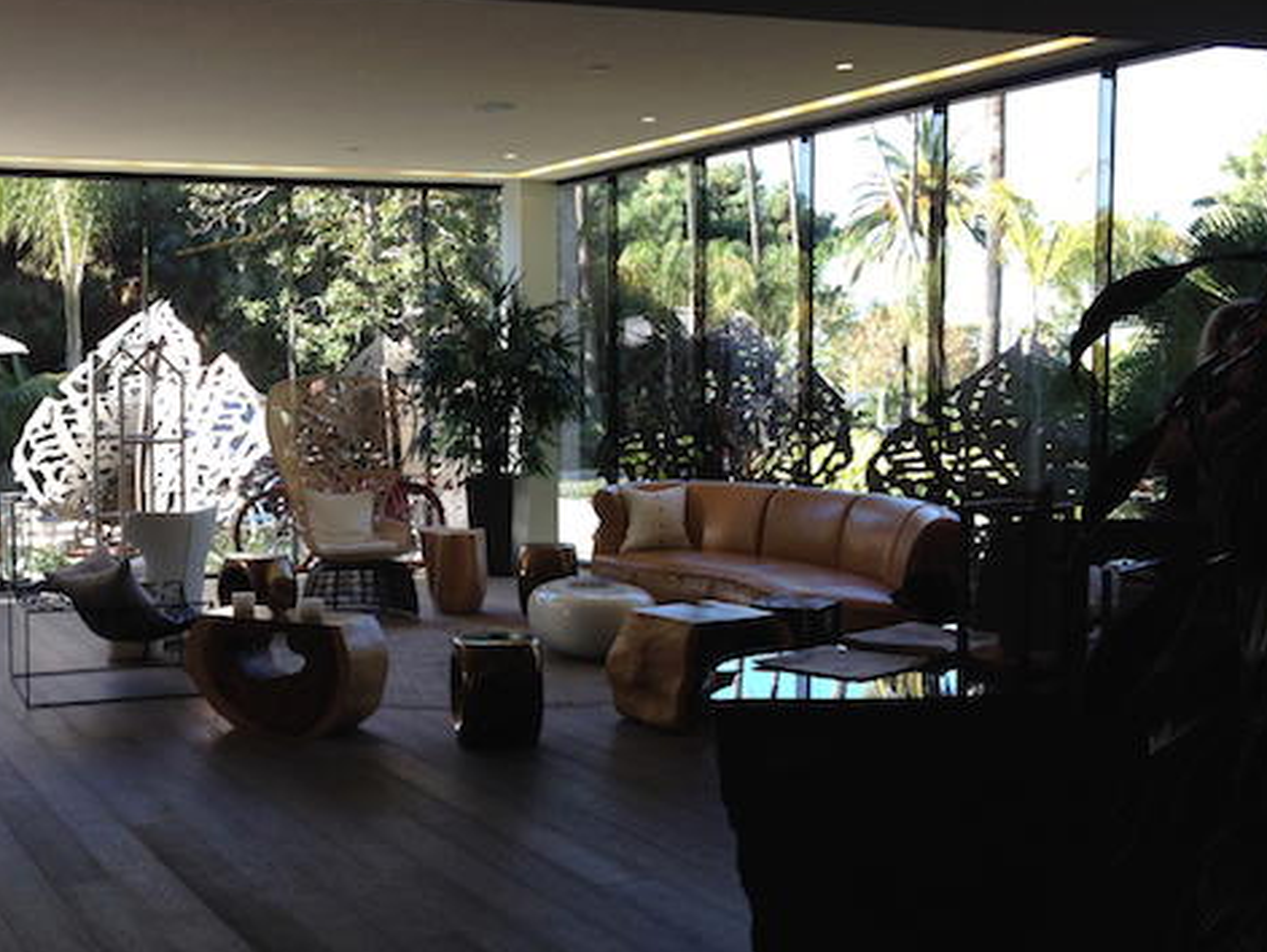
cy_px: 518
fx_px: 1795
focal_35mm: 49
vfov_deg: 29.7
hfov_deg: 38.3
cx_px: 395
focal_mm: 4.12
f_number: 2.4
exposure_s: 1/120
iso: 80
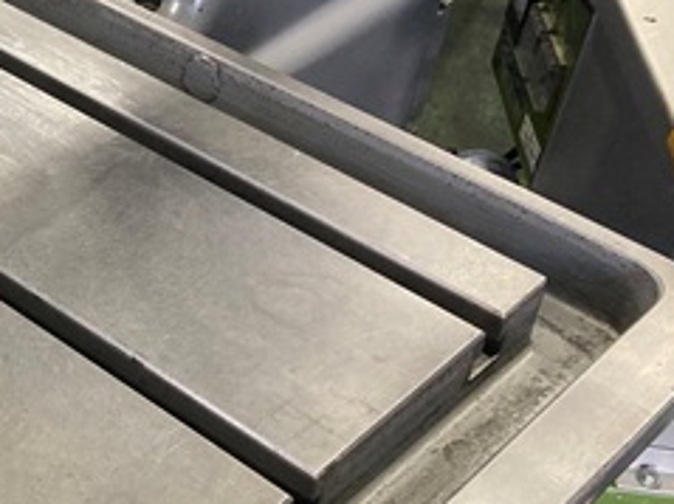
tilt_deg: -39.6
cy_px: 231
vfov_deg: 19.6
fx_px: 1460
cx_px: -175
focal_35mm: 75
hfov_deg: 23.3
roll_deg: +2.4
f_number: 1.8
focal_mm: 3.99
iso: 125
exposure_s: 1/60
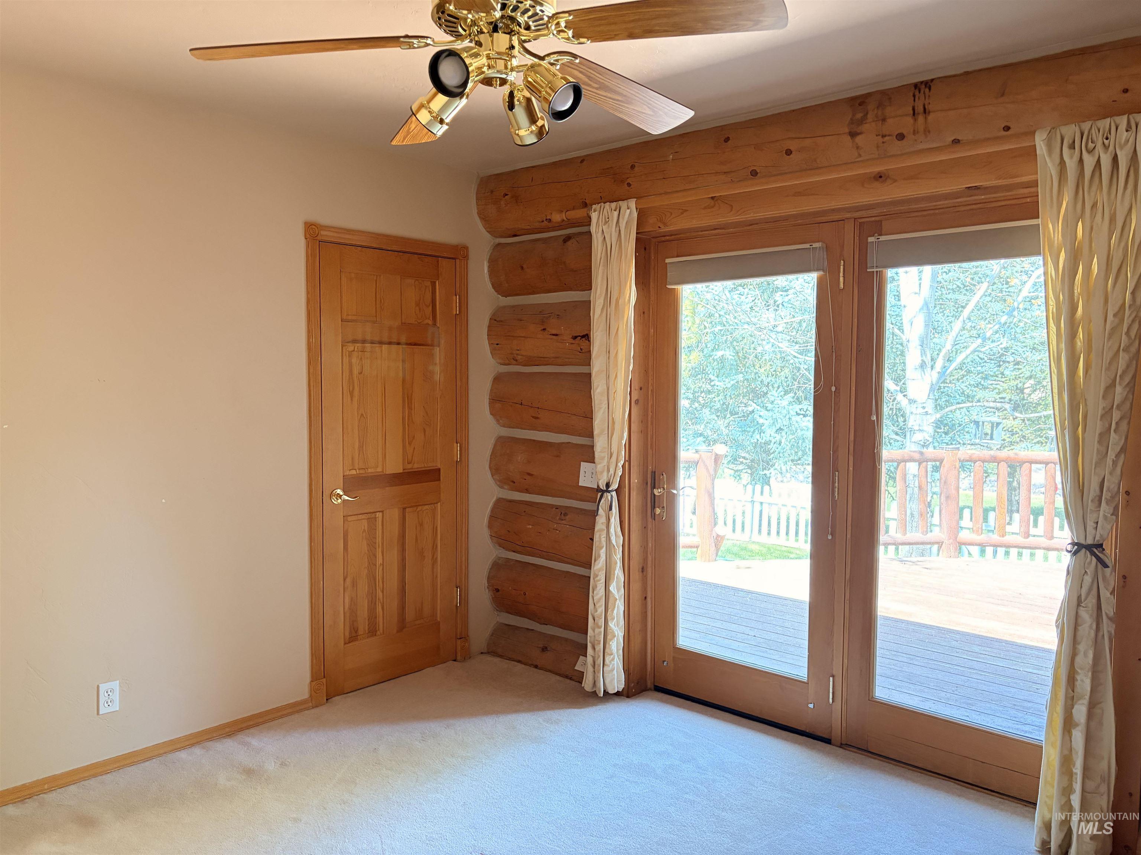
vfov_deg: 53.1
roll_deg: +0.5
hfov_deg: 67.3
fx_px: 857
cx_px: 570
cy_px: 428
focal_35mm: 26
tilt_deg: -3.6
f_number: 1.6
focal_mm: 5.96
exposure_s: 1/60
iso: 320
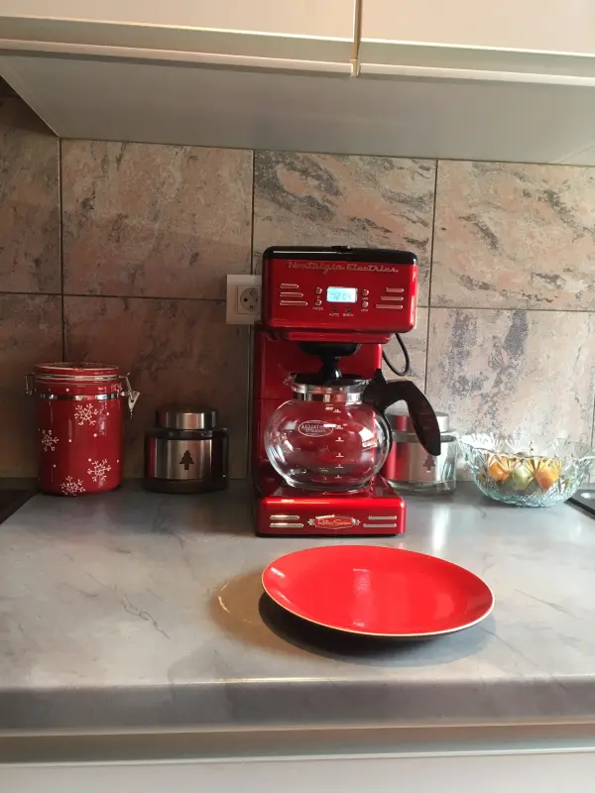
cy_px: 396
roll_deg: -1.9
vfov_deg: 61.7
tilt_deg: -6.5
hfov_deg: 48.2
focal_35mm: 29
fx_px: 665
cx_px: 298
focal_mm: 4.15
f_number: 2.2
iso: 100
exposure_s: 1/33
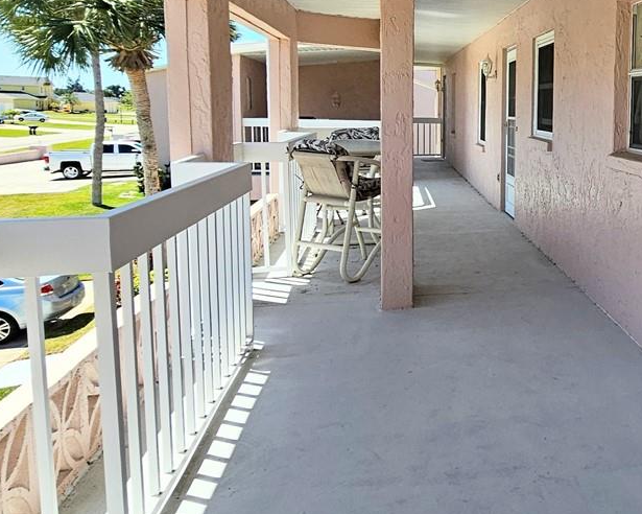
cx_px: 655
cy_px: 168
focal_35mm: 33
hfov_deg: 45.1
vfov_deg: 43.9
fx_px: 627
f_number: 2.2
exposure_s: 1/1081
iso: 50
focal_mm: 2.2
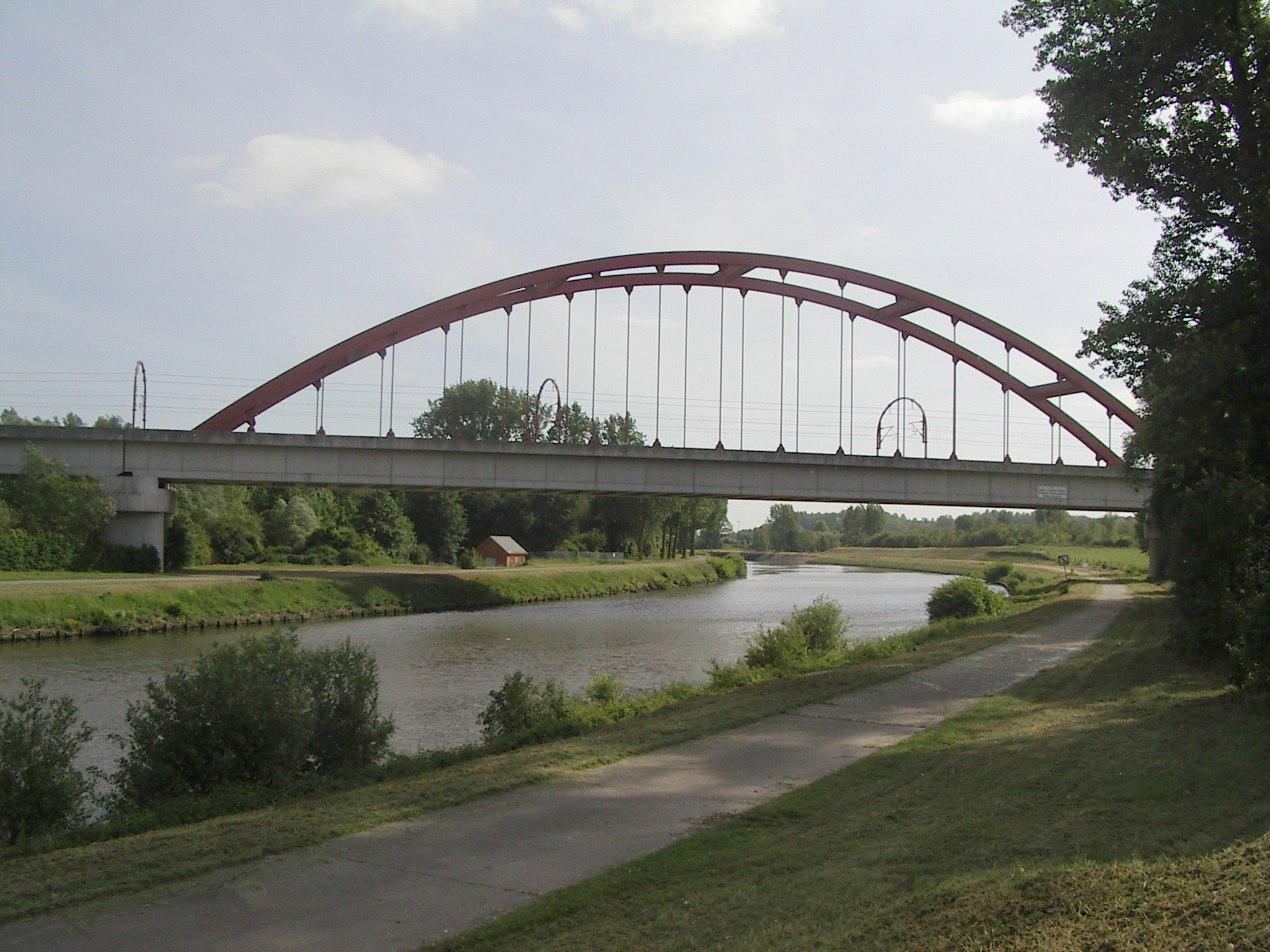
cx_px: 635
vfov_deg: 37.7
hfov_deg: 49.0
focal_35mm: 38
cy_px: 476
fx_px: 1394
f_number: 4.8
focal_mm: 5.8
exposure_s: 1/640
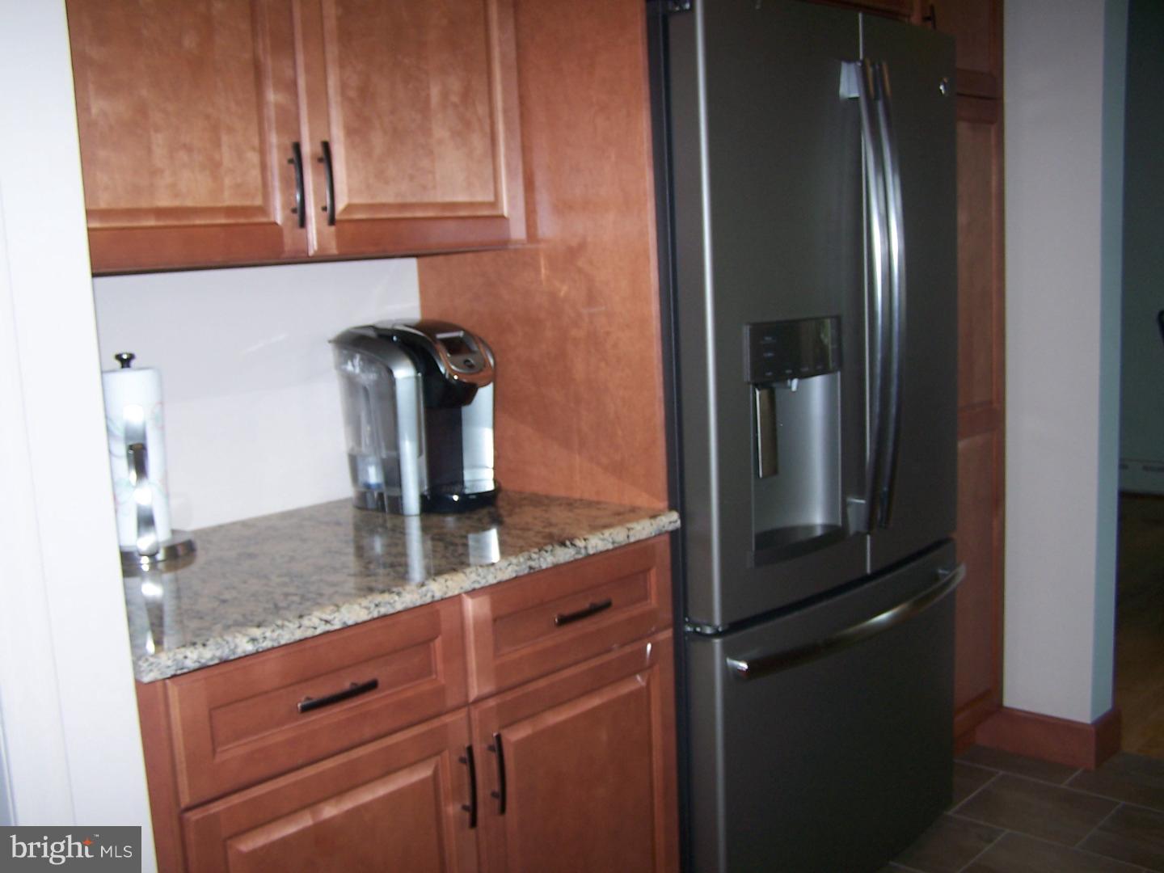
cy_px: 436
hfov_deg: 49.0
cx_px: 582
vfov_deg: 37.7
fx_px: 1278
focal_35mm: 38
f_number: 2.8
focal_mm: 6.3
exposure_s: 1/60
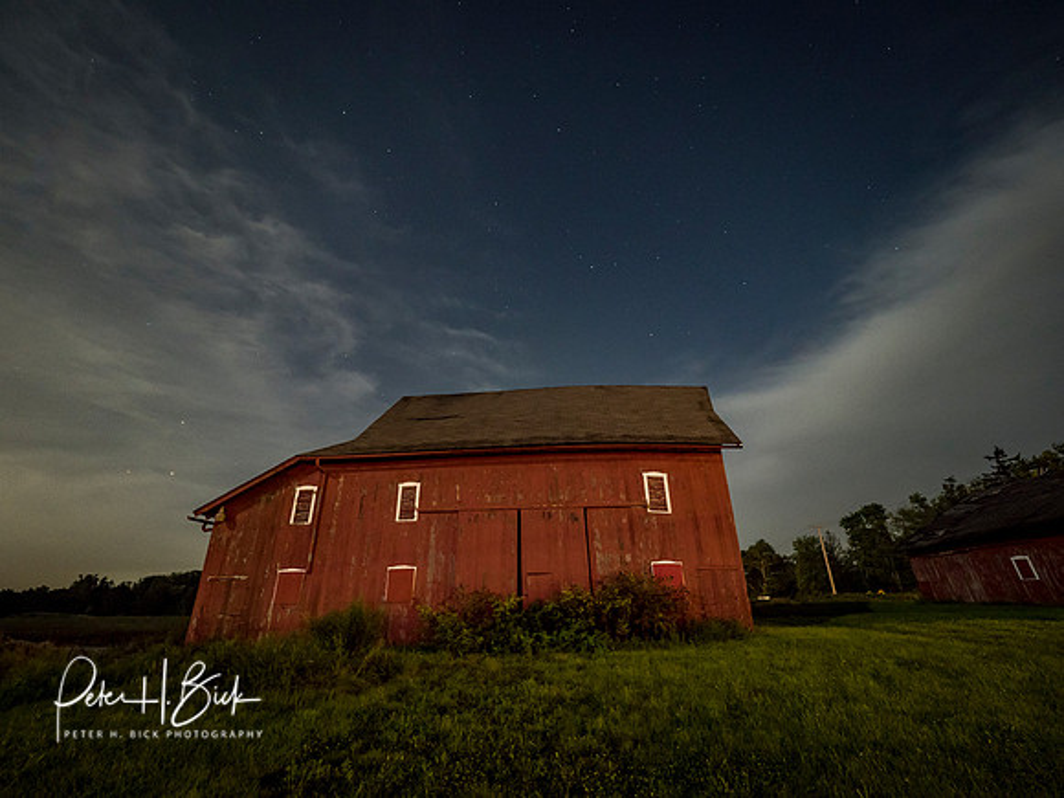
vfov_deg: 85.7
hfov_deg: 102.1
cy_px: 399
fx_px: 430
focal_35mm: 14
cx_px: 532
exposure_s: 2.5
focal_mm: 7
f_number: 2.8
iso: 500
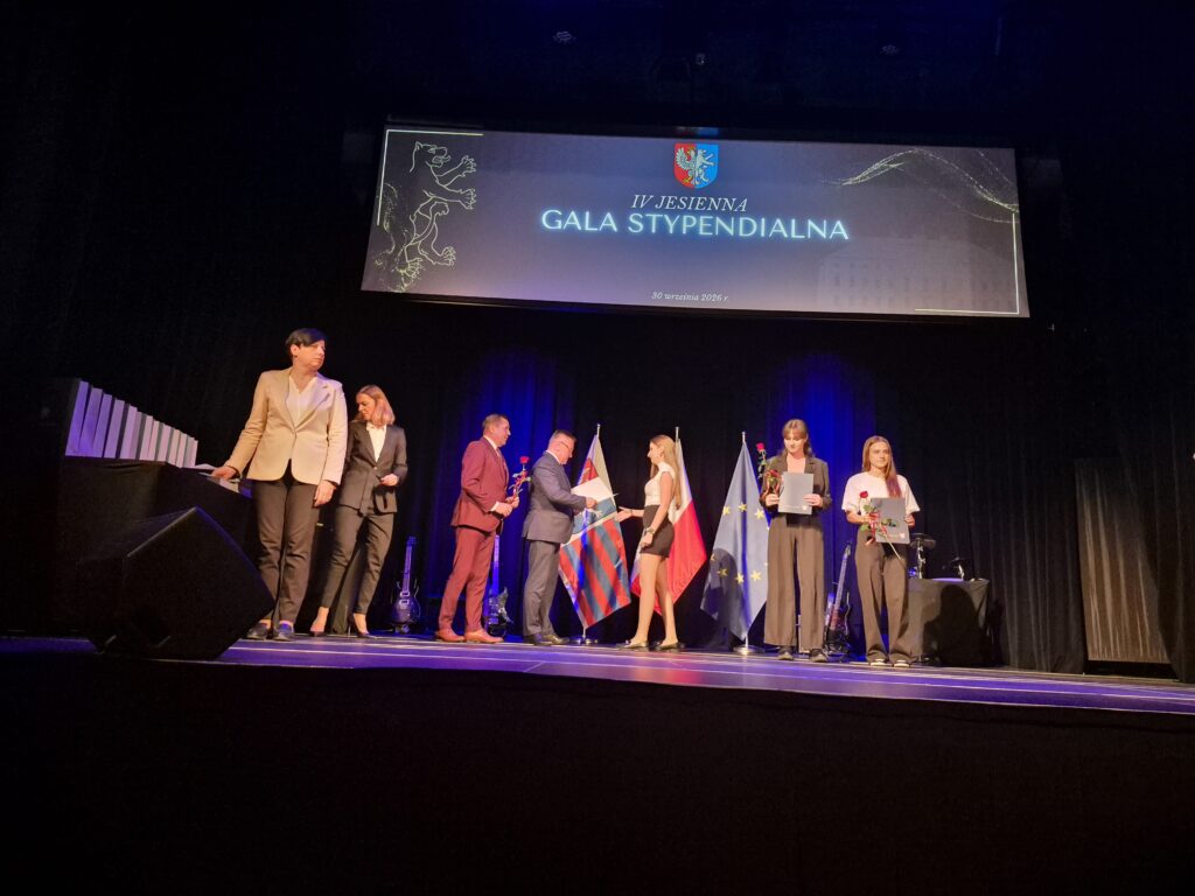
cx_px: 598
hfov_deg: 73.9
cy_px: 448
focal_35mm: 23
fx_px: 794
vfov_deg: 58.9
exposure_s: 1/100
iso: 2000
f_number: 1.8
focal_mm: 5.4
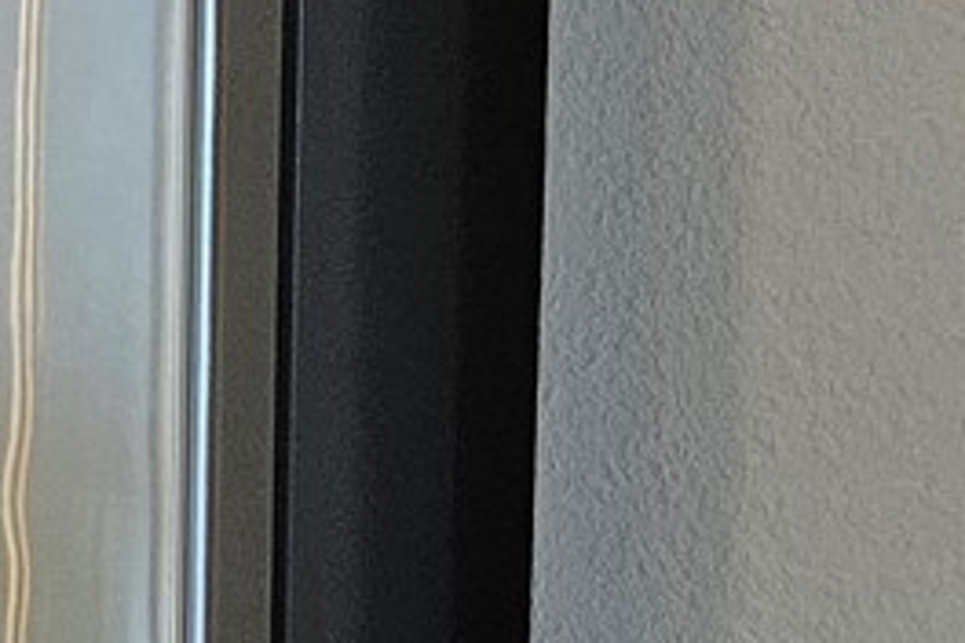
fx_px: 3887
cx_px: -1663
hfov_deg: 10.9
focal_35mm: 145
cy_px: -77
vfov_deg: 9.4
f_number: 1.8
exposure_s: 1/120
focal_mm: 5.4
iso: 640
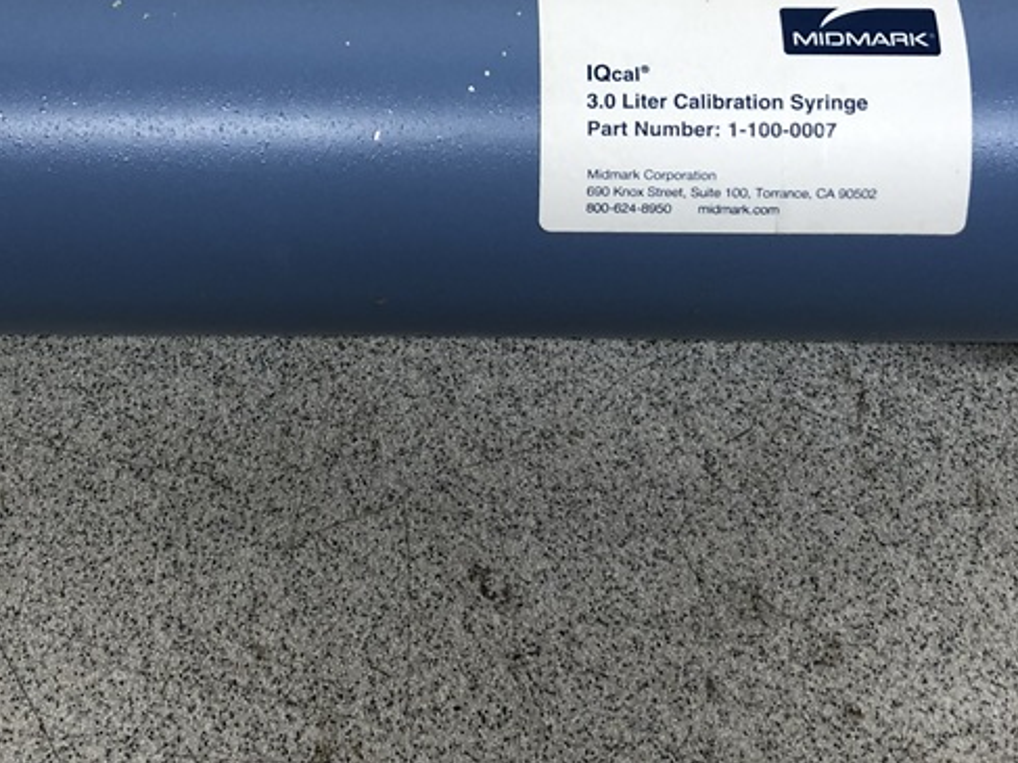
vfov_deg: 24.7
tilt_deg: -65.0
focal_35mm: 58
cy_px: 117
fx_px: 1705
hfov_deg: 33.1
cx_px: 383
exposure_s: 1/40
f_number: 1.8
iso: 25
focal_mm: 3.99
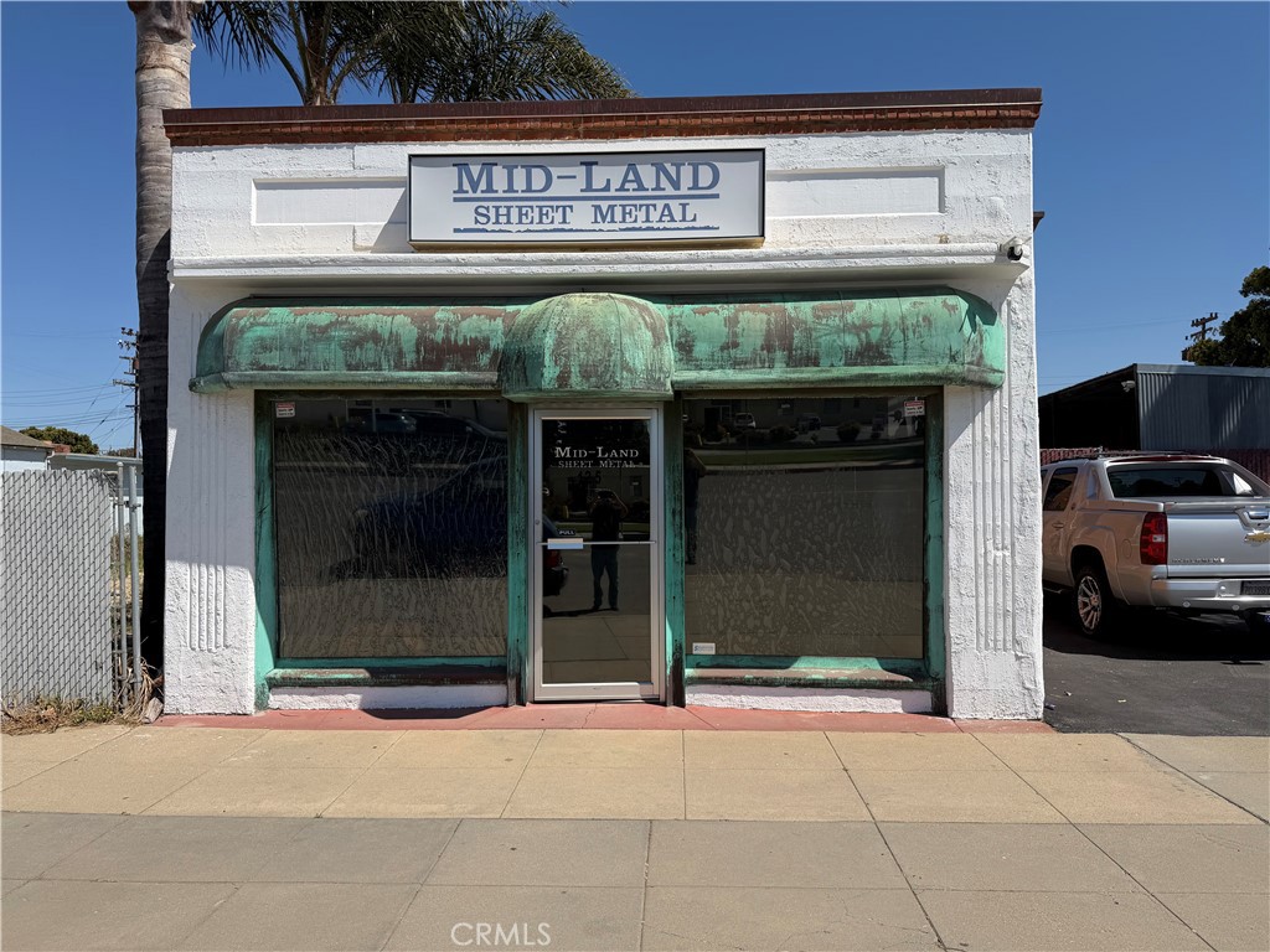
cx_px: 635
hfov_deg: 71.6
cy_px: 476
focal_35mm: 24
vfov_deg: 56.8
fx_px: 881
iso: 80
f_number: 1.78
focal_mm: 6.76
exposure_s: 1/6711
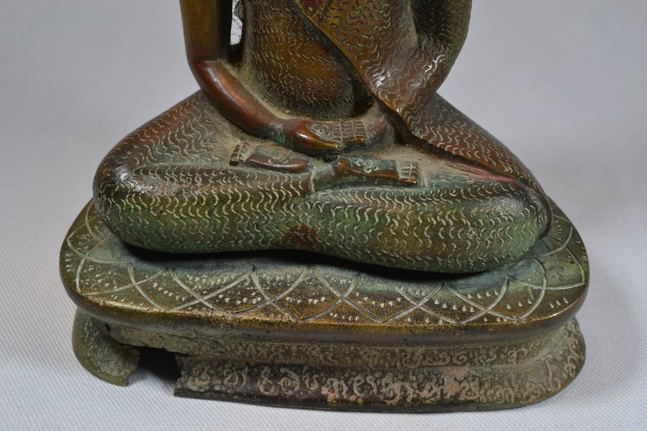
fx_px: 863
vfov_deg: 28.1
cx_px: 324
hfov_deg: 41.1
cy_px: 216
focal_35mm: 48
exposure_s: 1/80
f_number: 8
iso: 400
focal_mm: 32
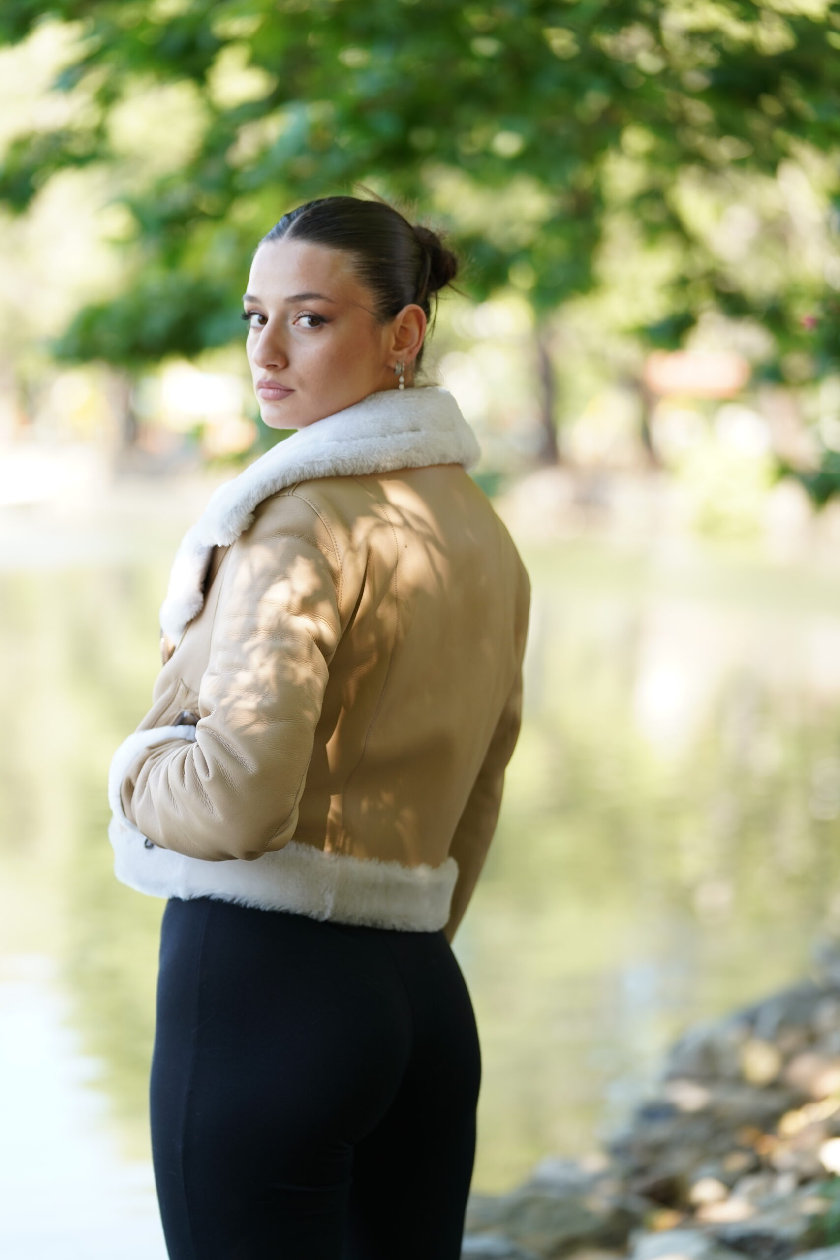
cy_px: 630
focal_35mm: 103
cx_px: 420
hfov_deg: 13.3
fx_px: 3604
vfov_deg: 19.8
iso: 250
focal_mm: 103
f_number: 2.8
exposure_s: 1/320
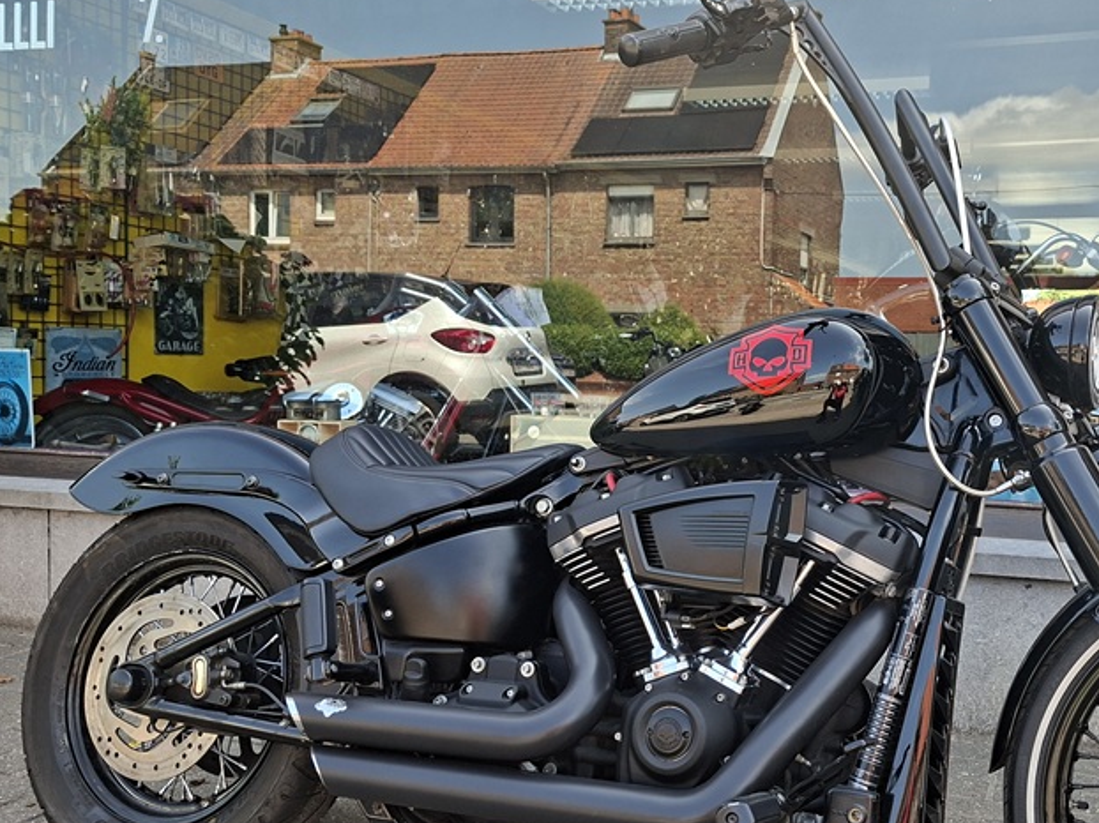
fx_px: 1174
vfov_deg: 38.6
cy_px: 438
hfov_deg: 49.5
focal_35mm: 37
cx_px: 712
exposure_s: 1/282
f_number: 1.8
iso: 50
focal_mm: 5.54
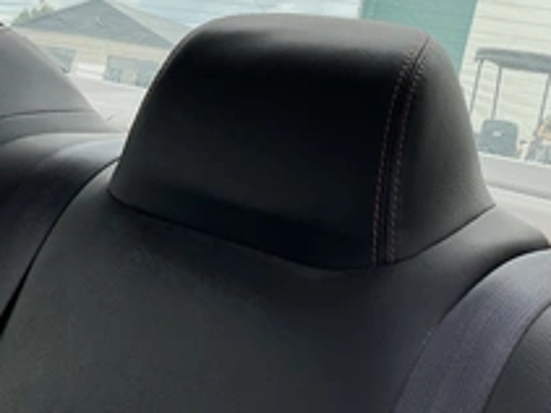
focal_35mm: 53
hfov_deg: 36.1
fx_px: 843
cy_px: 157
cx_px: 329
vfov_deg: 27.4
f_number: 1.8
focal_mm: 3
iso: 25
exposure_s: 1/534
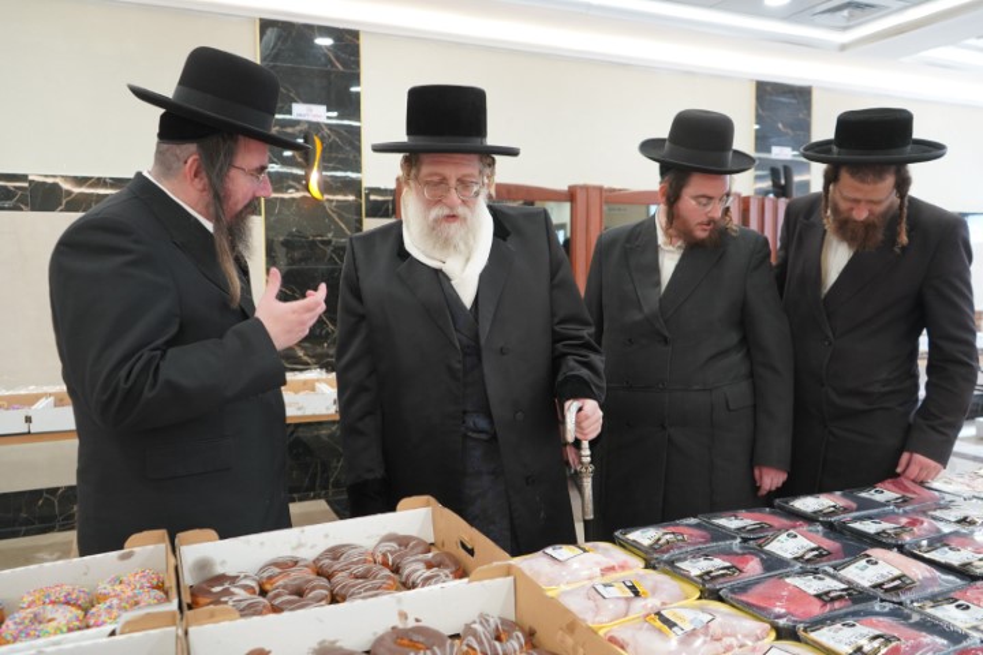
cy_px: 328
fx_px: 764
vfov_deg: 46.4
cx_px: 492
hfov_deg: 65.5
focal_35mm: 28
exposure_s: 1/160
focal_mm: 28
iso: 1600
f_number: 4
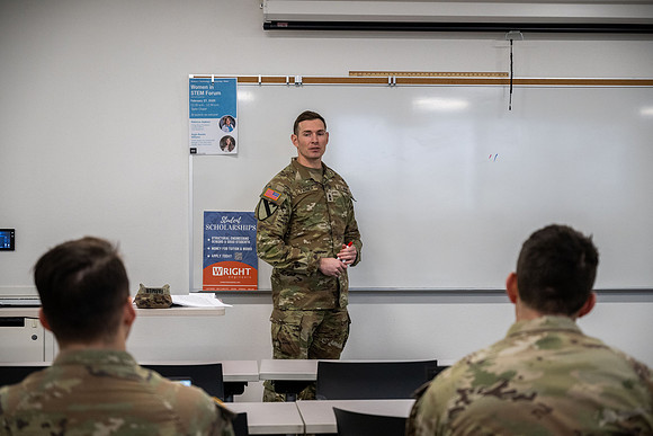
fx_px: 1278
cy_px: 218
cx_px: 326
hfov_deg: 28.7
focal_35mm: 70
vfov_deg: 19.3
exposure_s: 1/400
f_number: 4
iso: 2500
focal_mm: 70
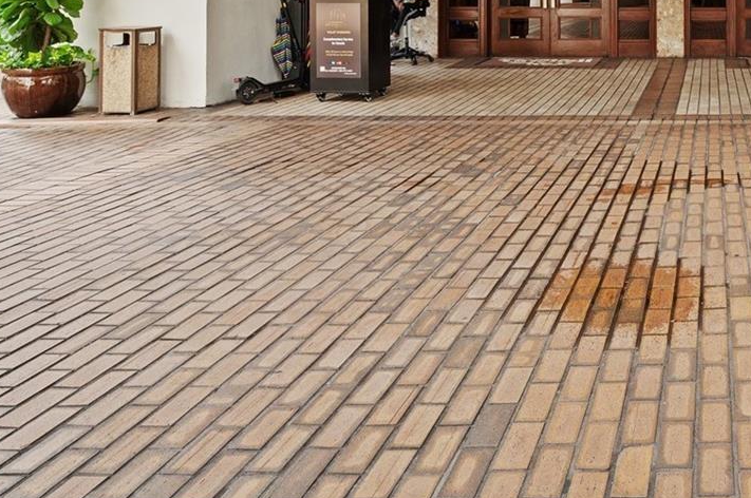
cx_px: 713
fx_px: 750
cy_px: -44
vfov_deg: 32.5
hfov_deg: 46.5
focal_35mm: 36
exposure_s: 1/8
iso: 200
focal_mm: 16
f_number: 8
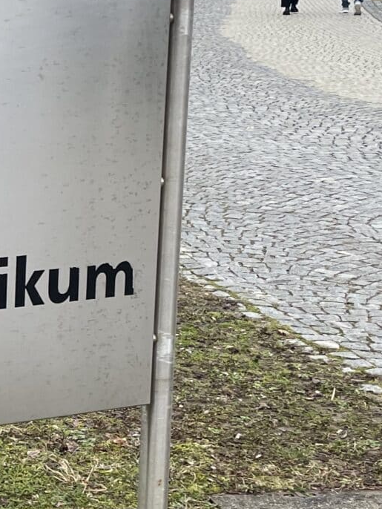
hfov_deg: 14.0
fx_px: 1426
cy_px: 286
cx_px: -246
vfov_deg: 20.2
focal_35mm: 97
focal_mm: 4.2
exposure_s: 1/121
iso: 50
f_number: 1.6
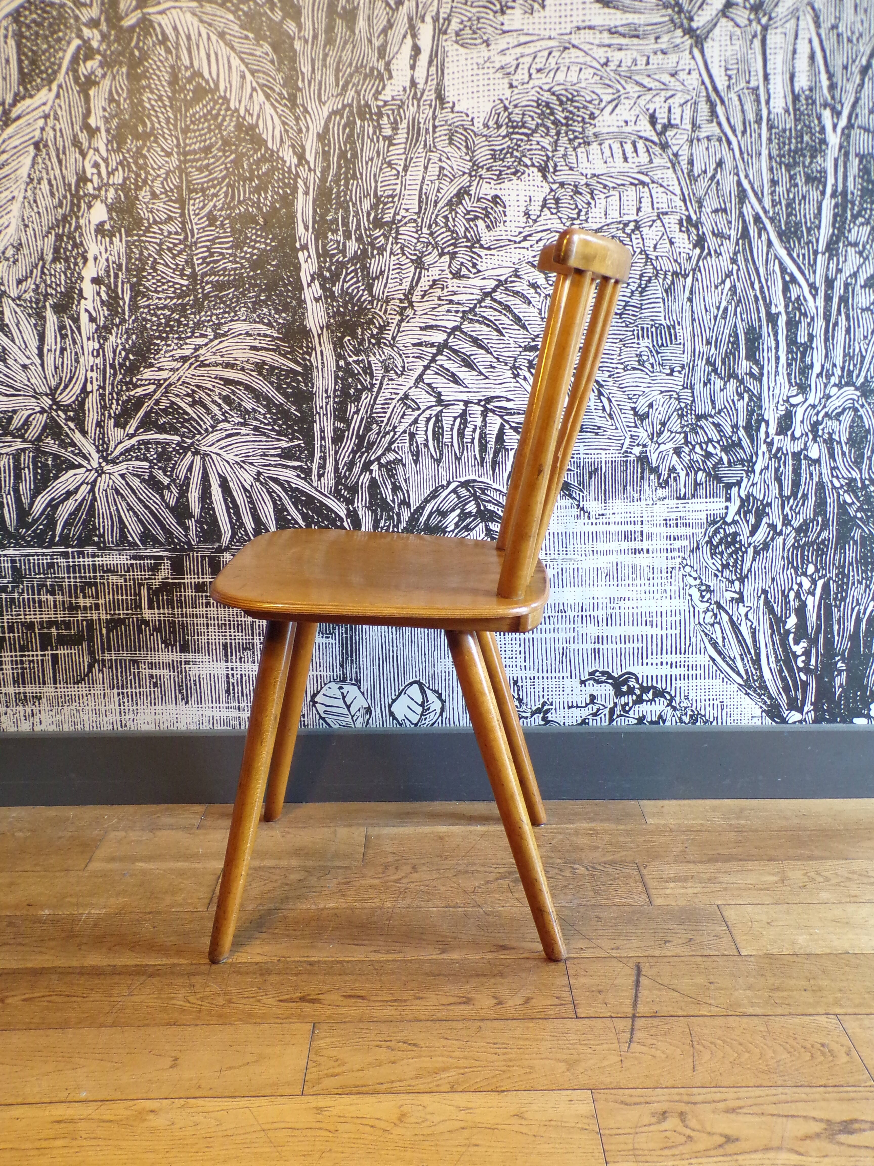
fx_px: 1077
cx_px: 437
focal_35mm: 32
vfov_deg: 56.8
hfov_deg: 44.2
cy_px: 583
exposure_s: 1/17
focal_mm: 5.8
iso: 284
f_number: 3.2
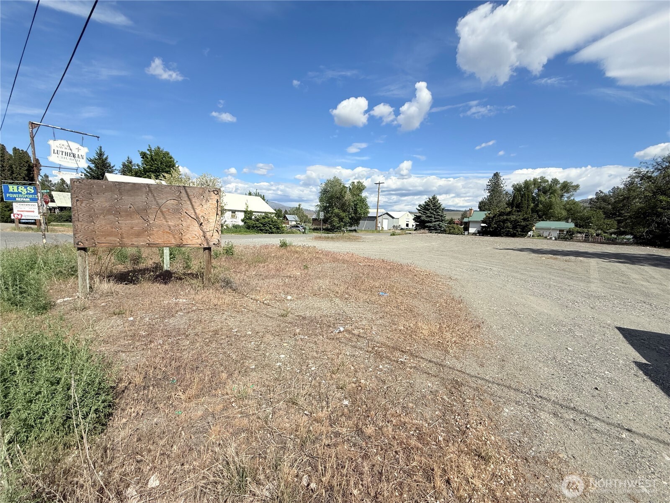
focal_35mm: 14
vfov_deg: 85.7
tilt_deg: -4.8
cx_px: 335
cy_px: 252
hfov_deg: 102.1
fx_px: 271
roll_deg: -1.6
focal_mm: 2.22
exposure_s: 1/3460
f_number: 2.2
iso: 50
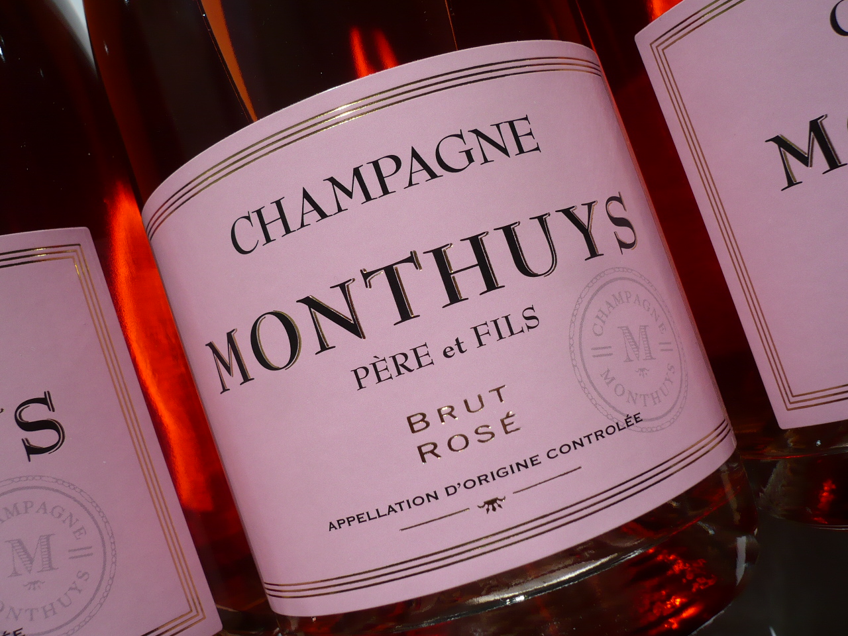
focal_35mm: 35
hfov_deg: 52.6
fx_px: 857
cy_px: 318
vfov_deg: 40.7
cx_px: 424
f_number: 8
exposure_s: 1/500
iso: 100
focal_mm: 5.8
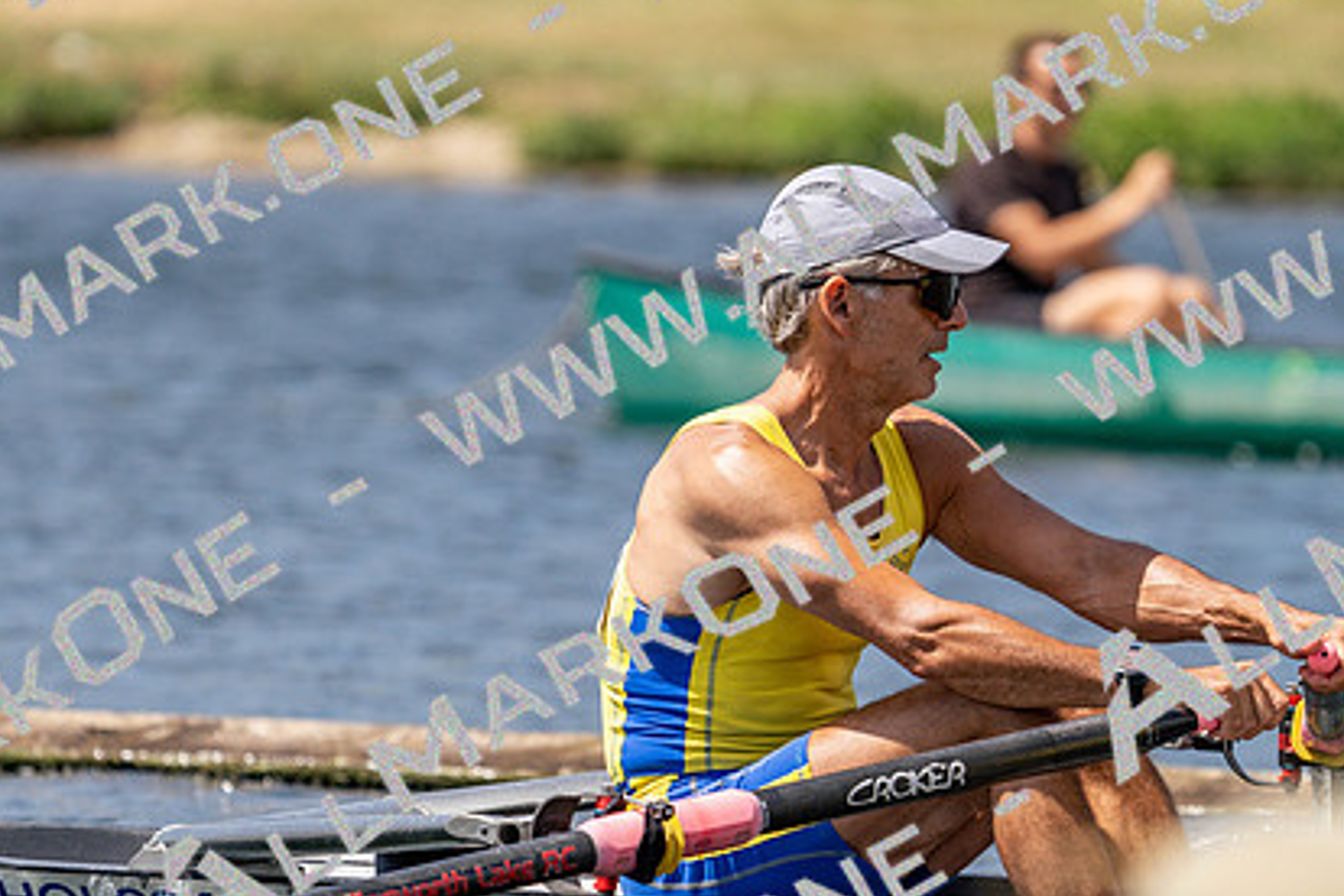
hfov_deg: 3.9
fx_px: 19673
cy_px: 476
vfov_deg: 2.6
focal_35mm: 527
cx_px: 821
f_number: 6.3
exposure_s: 1/2000
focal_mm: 376
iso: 320
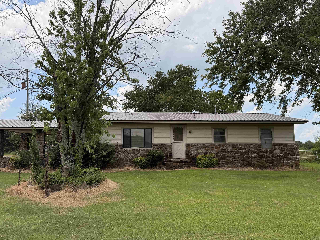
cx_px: 156
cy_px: 126
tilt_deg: +6.5
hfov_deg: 65.3
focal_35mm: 27
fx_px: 250
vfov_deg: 51.3
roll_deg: -2.4
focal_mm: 6.76
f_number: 1.78
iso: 100
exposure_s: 1/4405
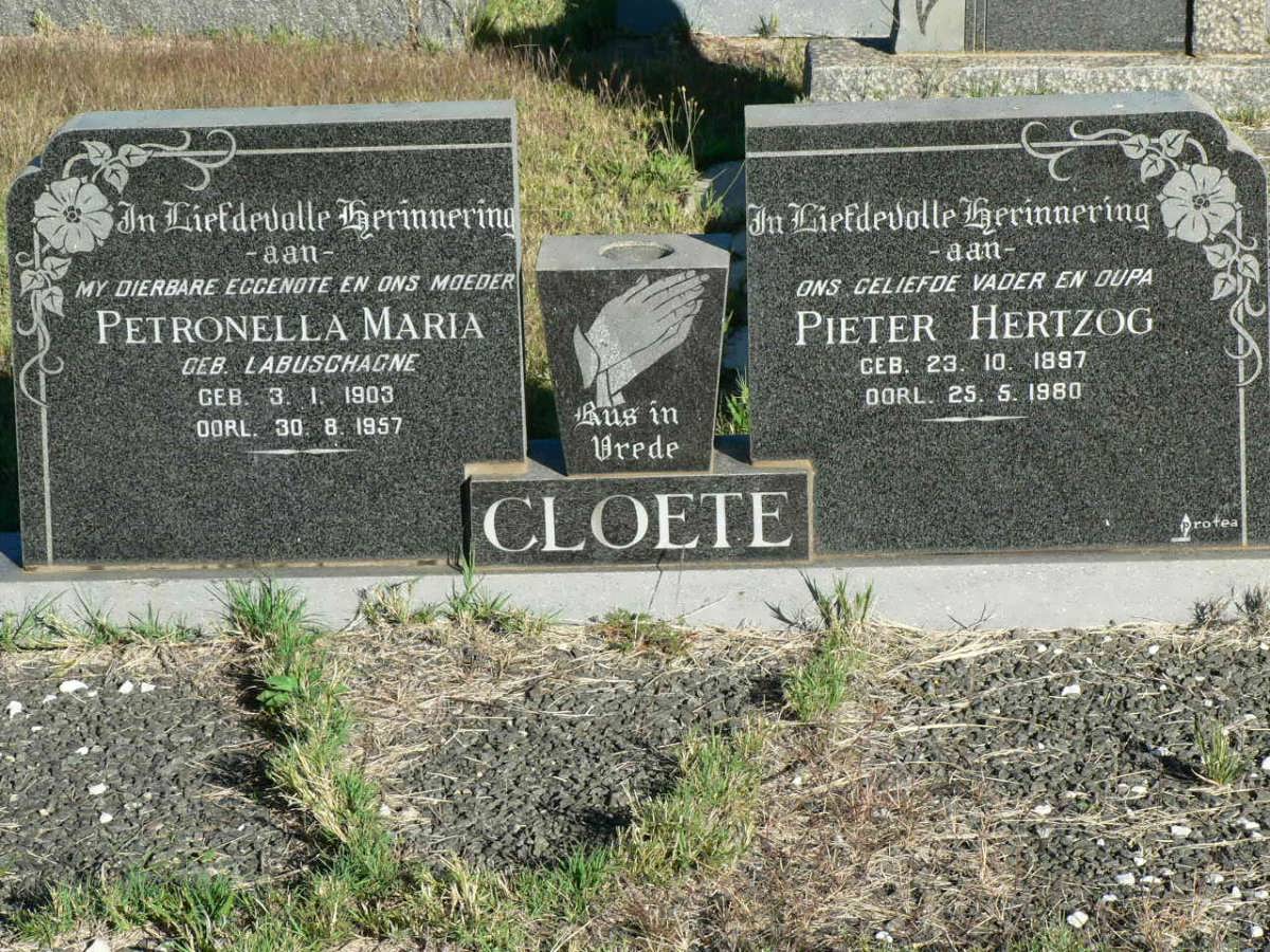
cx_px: 635
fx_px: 3339
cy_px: 476
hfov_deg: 21.5
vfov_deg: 16.2
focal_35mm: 91
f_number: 5.6
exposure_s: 1/400
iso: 100
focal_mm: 15.2
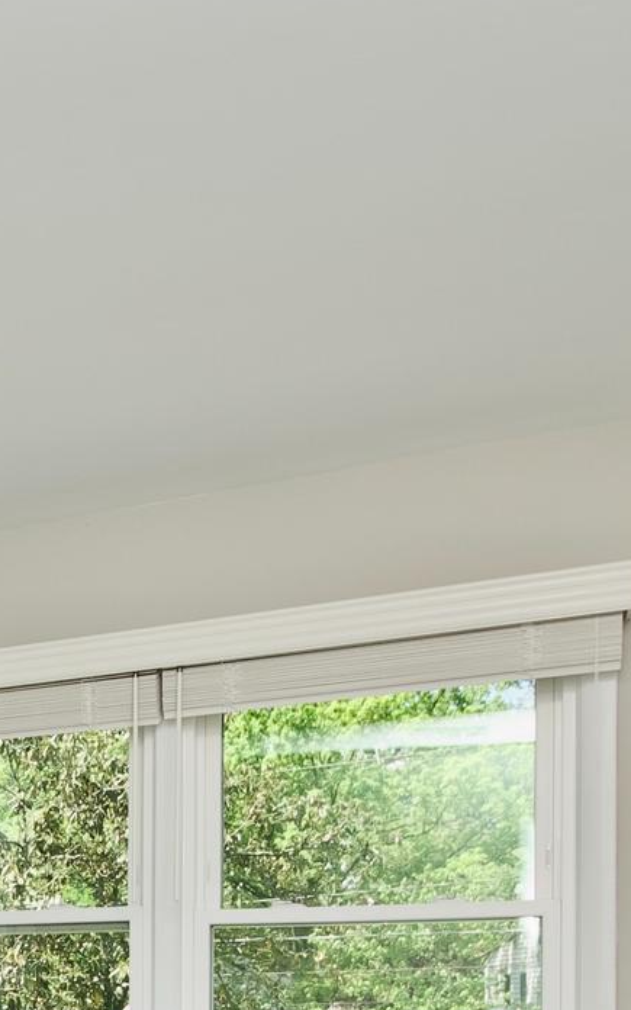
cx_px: -147
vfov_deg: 40.3
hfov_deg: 25.4
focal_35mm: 45
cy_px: 950
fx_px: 1238
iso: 320
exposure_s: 1/200
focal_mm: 10
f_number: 7.1
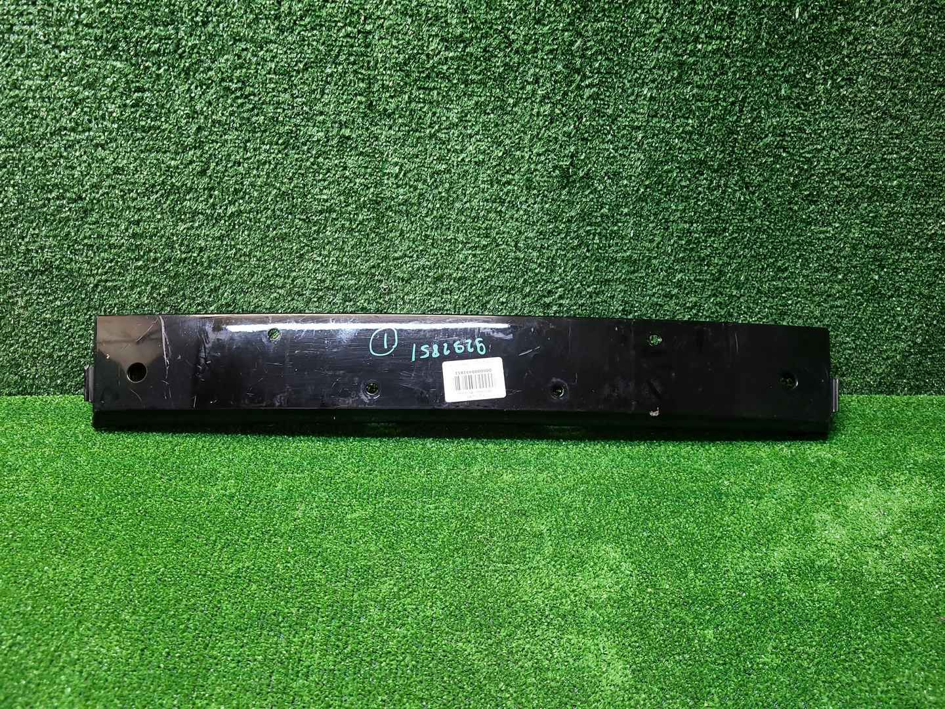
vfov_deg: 53.1
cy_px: 354
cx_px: 472
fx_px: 710
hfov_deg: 67.3
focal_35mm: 26
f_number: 1.8
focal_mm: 5.4
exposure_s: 1/50
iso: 191
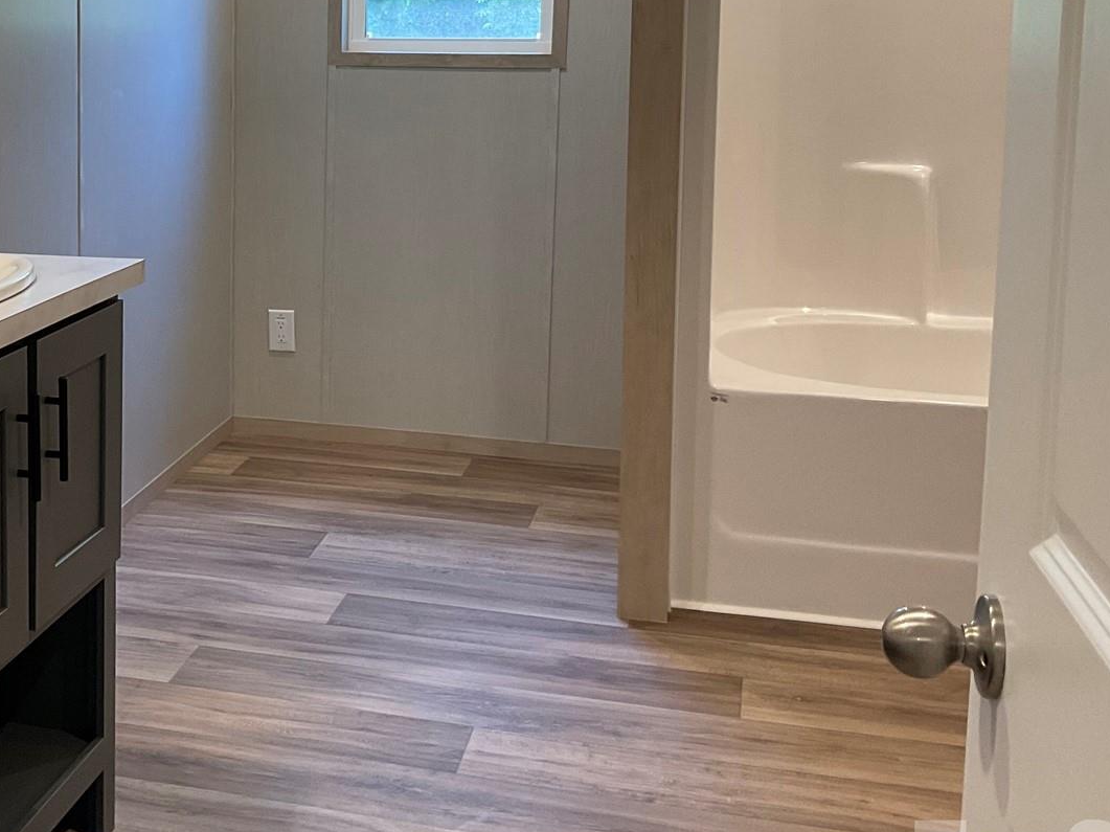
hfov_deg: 33.1
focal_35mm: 56
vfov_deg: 25.8
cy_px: 222
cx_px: 177
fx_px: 1795
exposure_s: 1/60
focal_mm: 3
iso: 50
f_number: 1.8
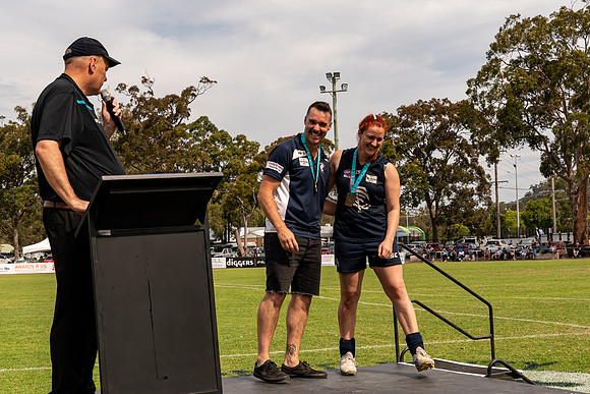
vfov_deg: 21.3
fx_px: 1044
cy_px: 174
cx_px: 260
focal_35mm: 64
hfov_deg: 31.5
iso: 200
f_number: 8
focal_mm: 38
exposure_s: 1/640
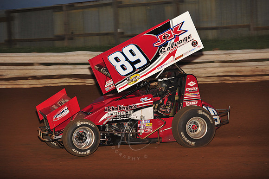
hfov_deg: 13.3
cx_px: 134
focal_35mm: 155
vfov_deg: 8.8
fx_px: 1157
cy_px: 90
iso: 800
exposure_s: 1/320
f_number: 6.3
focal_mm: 155
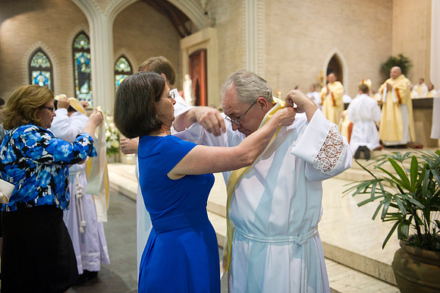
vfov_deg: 41.1
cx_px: 220
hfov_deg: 58.7
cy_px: 146
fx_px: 391
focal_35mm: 32
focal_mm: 32
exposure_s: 1/125
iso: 2000
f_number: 2.8
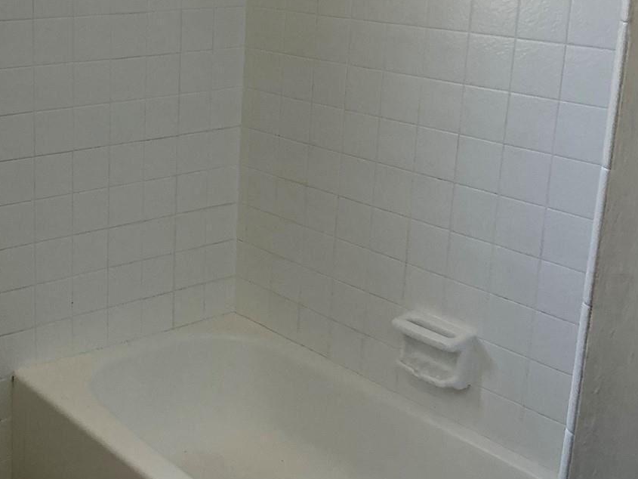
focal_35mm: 53
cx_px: 116
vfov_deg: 27.4
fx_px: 977
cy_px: 158
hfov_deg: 34.9
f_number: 1.8
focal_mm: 3
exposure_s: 1/120
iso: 64
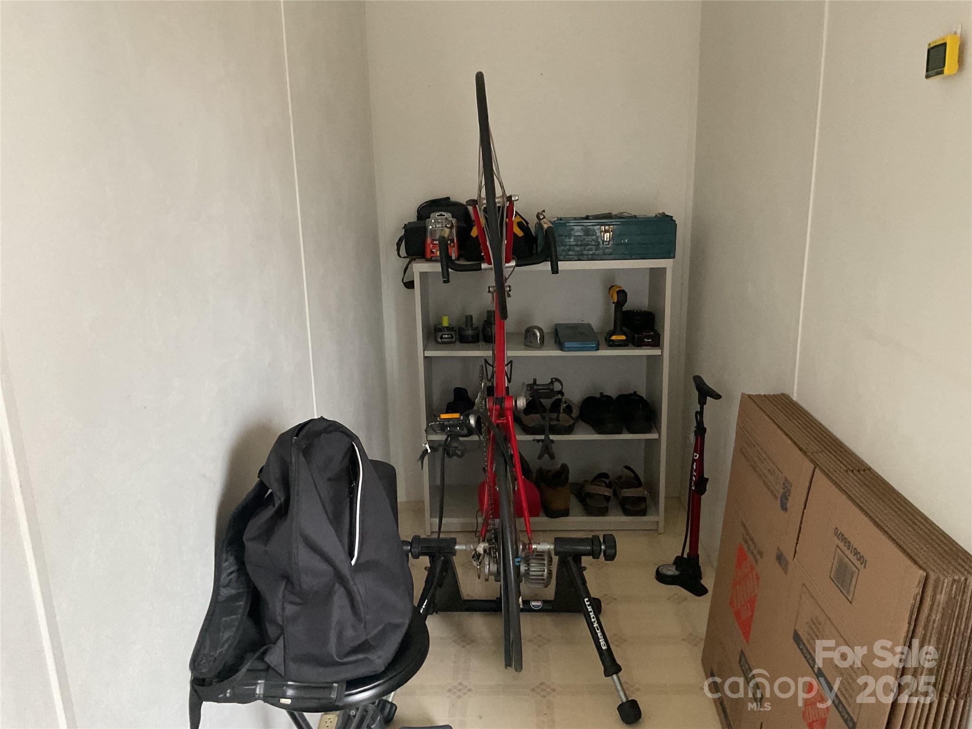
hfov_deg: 61.7
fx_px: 814
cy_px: 364
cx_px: 486
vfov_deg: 48.2
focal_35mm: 29
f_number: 1.8
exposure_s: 1/60
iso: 250
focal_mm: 3
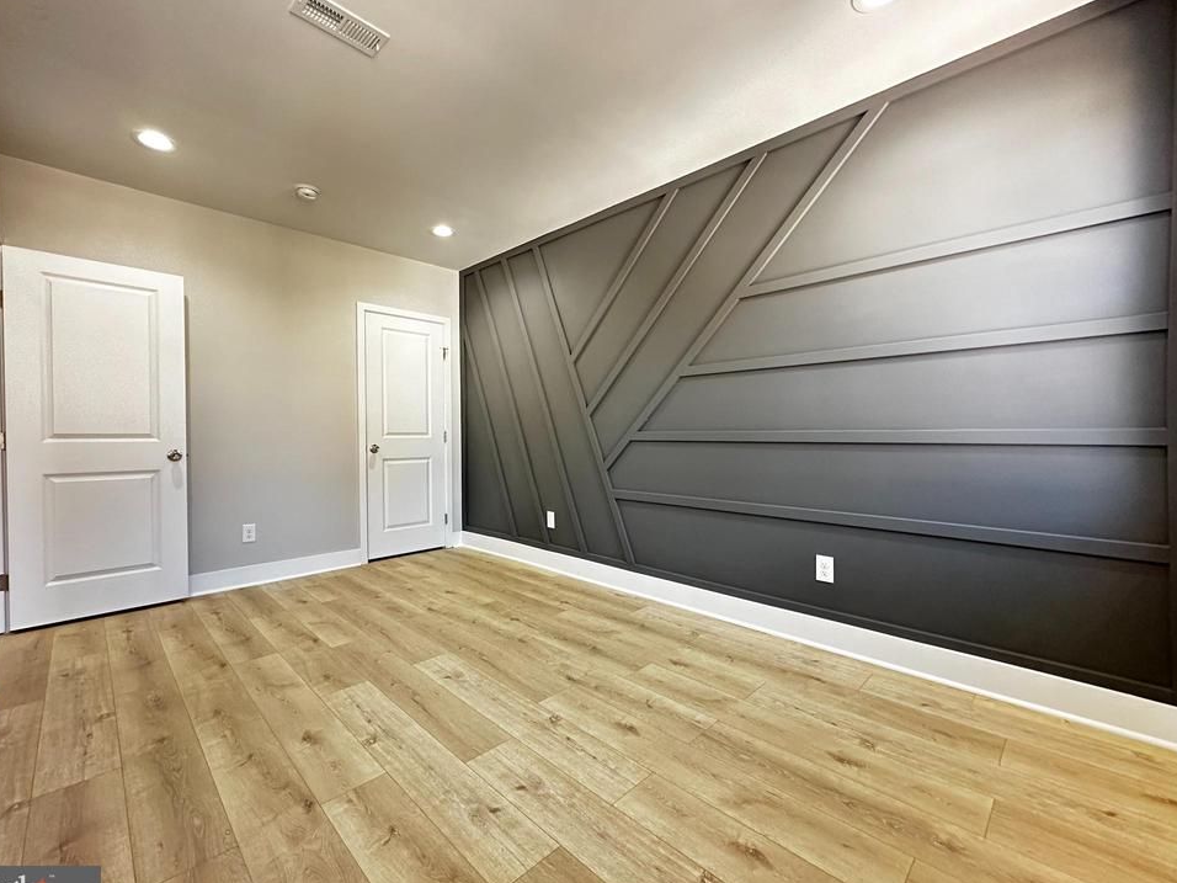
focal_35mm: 15
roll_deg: -0.3
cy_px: 443
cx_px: 577
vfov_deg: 81.7
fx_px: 510
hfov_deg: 98.2
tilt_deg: -0.5
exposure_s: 1/60
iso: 320
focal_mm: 2.22
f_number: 2.2
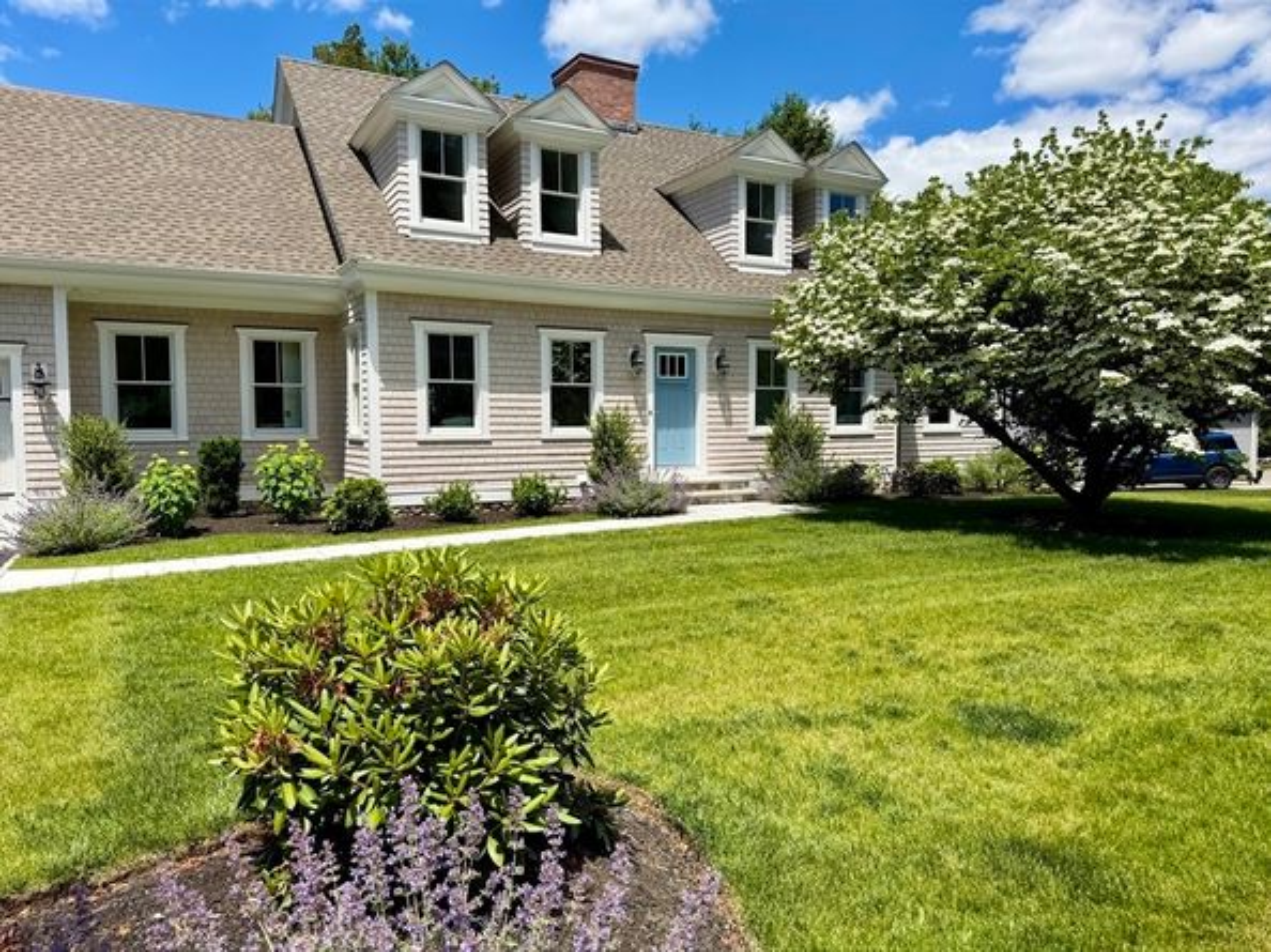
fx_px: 881
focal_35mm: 24
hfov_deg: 71.6
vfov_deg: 56.8
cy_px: 476
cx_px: 636
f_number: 1.78
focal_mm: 6.76
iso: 80
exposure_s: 1/3584
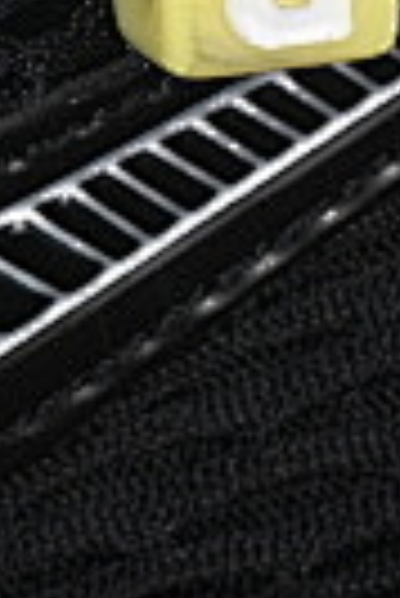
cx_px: -818
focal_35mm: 610
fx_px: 10140
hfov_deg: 2.2
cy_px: 31
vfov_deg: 3.4
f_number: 6.3
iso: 160
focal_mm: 50
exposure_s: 1/50
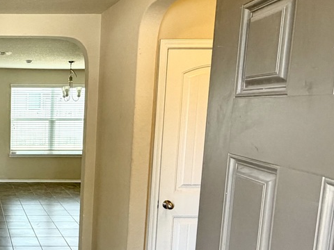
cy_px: 162
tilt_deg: -8.4
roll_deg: +0.4
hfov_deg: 38.6
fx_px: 405
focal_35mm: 42
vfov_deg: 34.1
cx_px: -15
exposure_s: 1/121
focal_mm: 2.22
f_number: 2.2
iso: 200
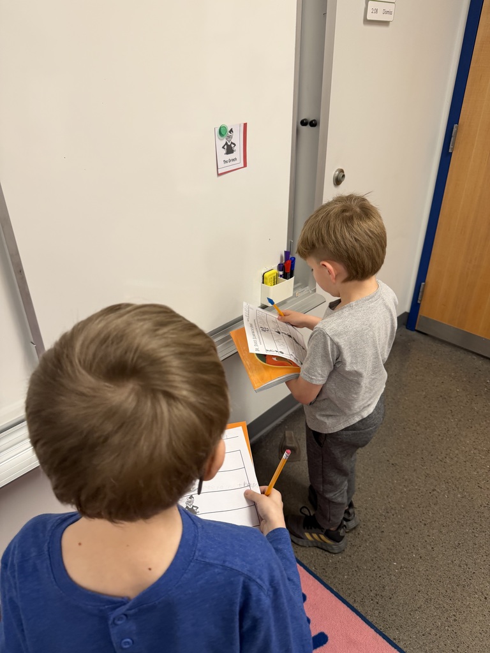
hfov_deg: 56.8
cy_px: 326
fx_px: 453
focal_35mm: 24
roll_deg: +0.7
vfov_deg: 71.6
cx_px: 245
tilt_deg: -30.7
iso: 100
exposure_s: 1/100
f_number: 1.78
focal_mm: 6.76
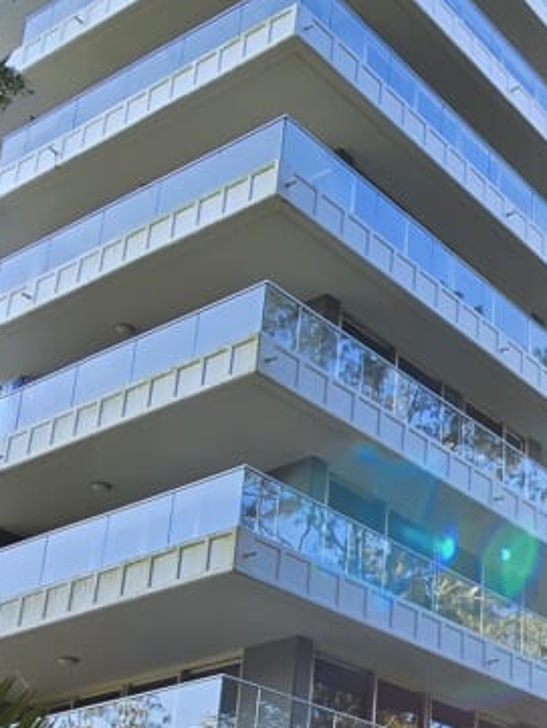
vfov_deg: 33.8
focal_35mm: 54
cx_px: 705
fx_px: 1137
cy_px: 639
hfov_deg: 23.9
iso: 50
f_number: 2.2
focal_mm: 2.2
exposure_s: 1/203
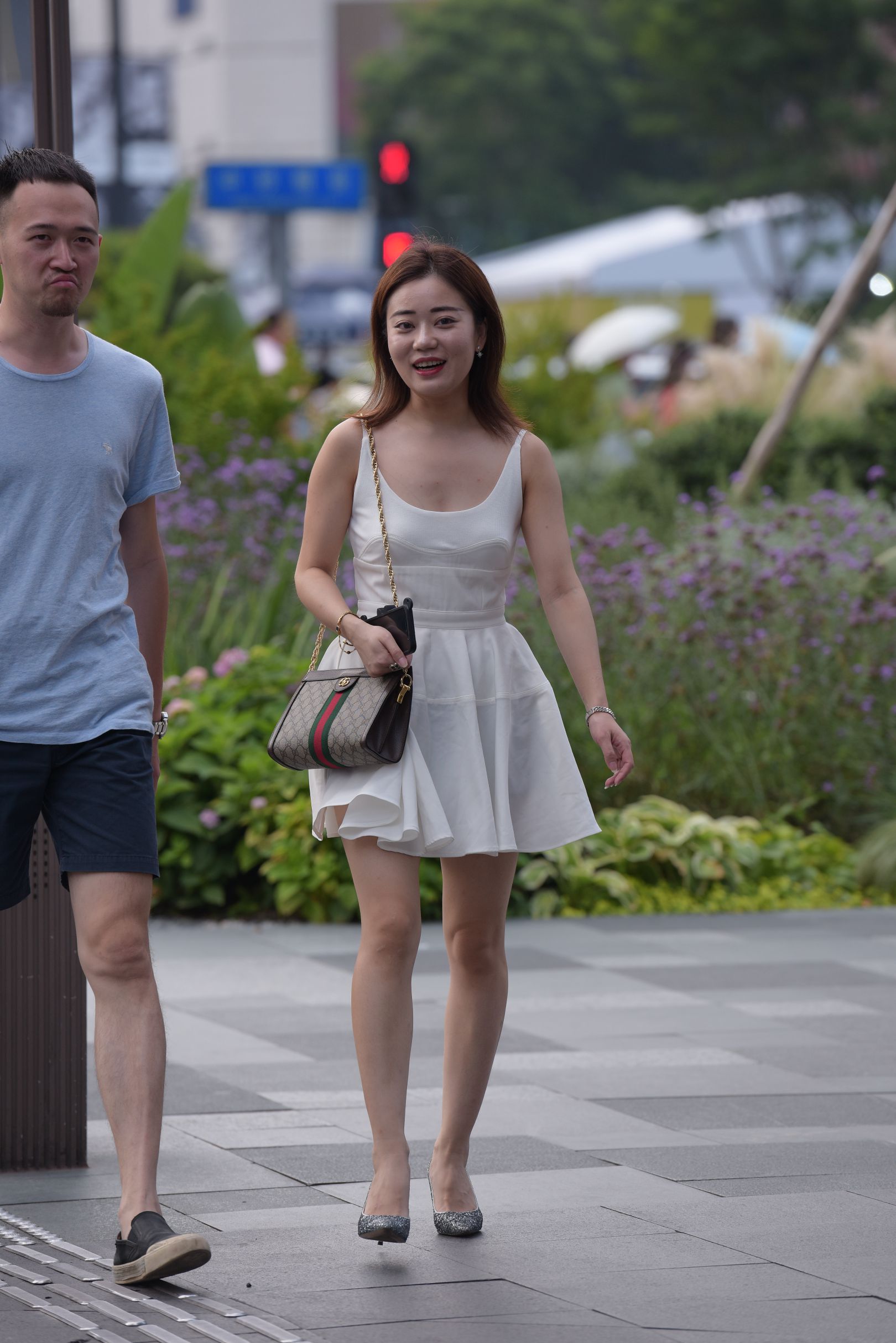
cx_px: 448
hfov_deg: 7.4
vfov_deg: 11.1
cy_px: 672
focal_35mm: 185
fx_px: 6902
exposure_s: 1/800
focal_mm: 185
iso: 280
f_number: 4
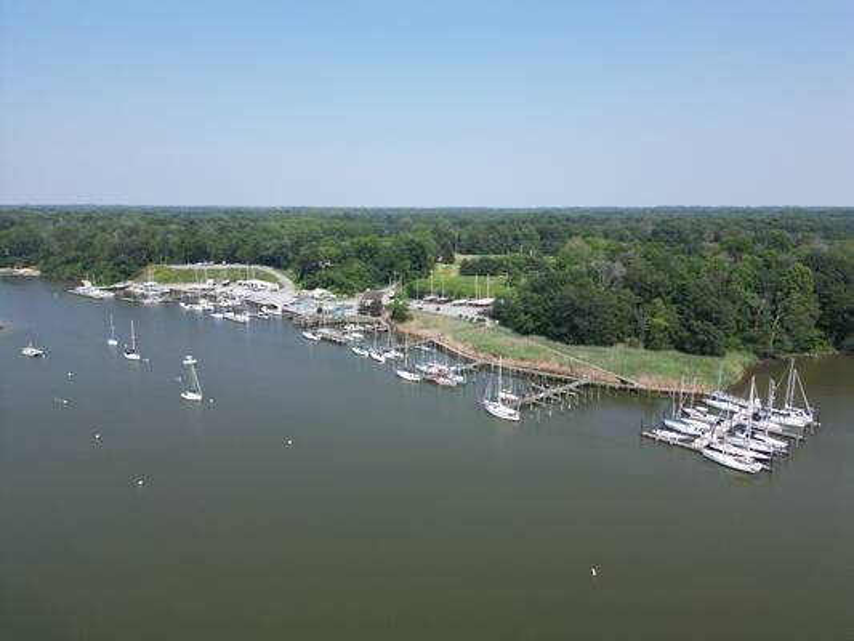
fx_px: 592
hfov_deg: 71.6
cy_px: 320
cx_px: 427
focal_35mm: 24
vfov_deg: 56.8
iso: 100
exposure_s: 1/2000
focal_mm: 6.72
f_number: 1.7
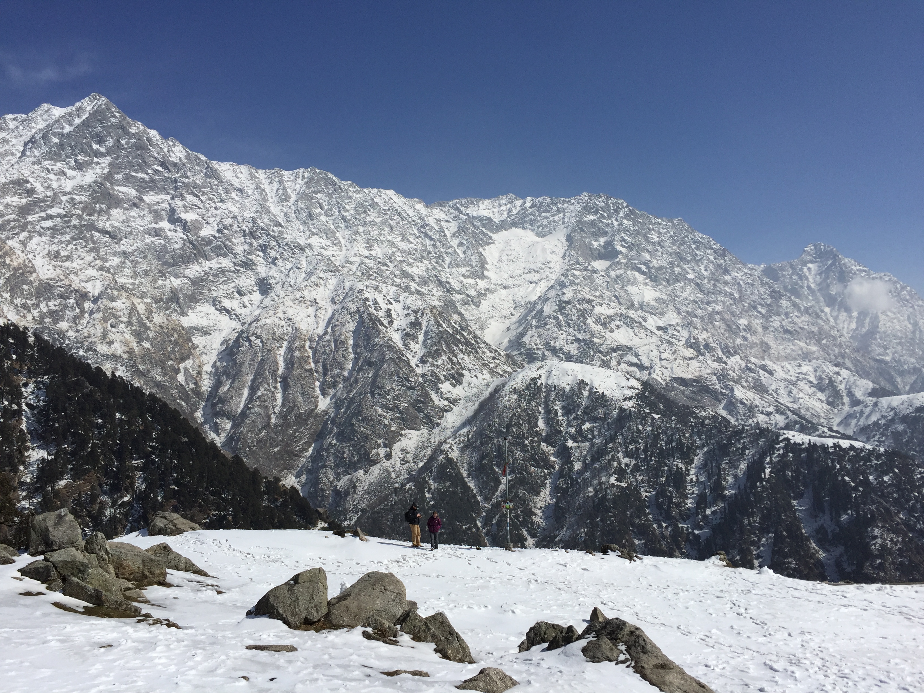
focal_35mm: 29
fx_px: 774
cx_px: 462
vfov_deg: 48.2
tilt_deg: +4.6
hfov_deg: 61.7
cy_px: 346
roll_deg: +1.4
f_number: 2.2
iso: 32
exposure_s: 1/6623
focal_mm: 4.15
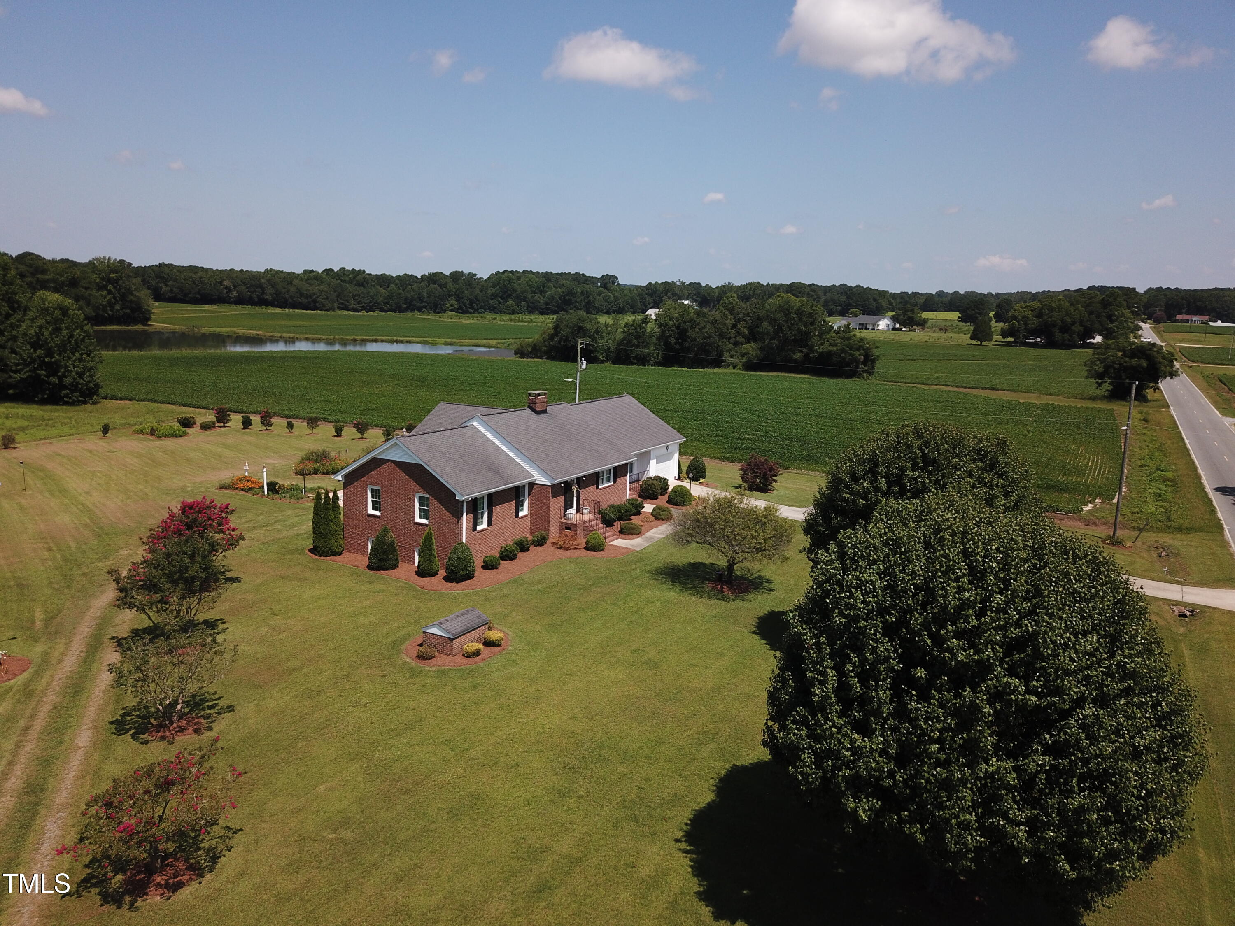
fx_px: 928
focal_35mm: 26
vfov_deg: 53.1
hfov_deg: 67.3
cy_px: 463
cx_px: 618
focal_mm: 4.73
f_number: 2.2
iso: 100
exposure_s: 1/1912
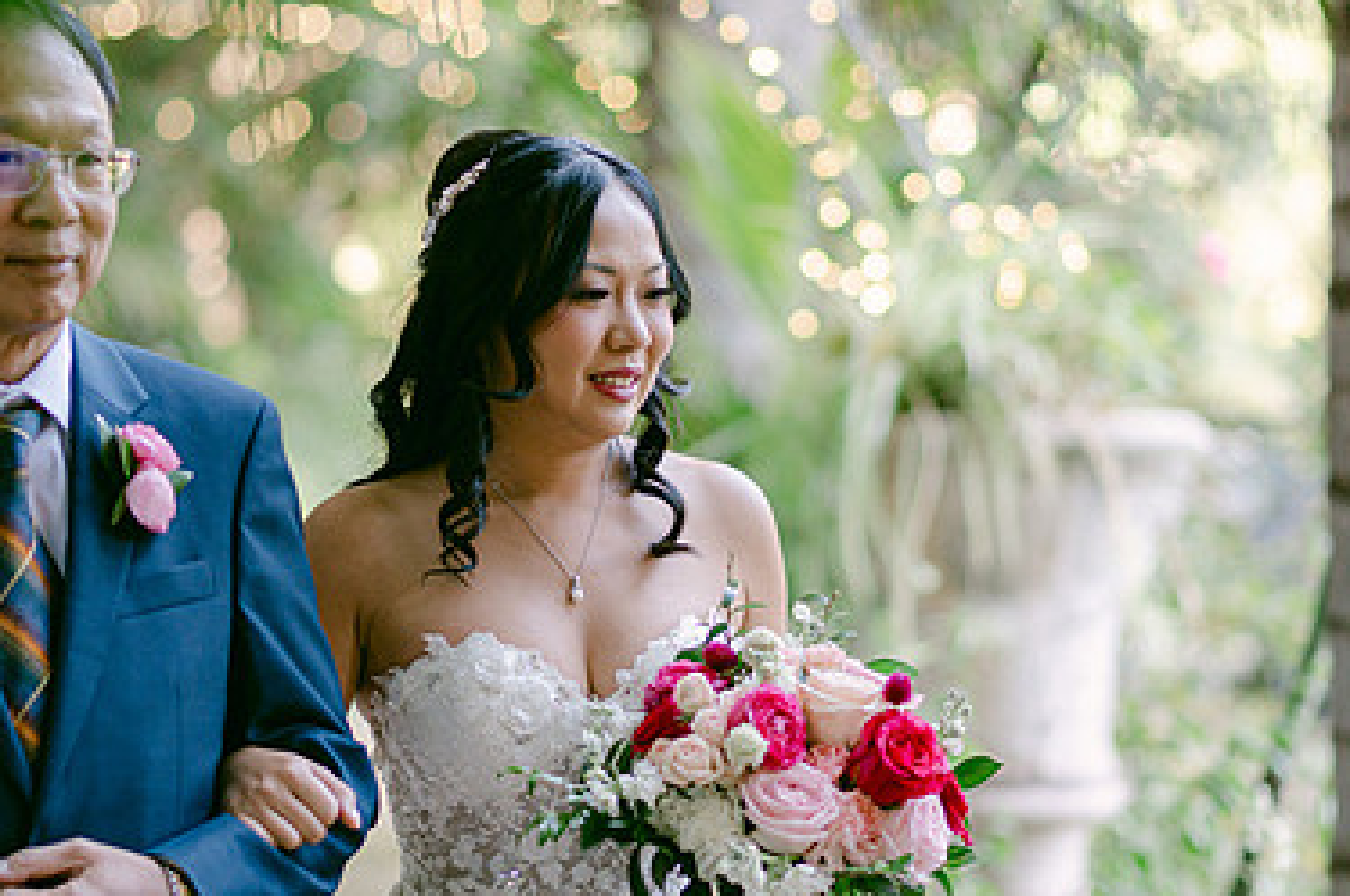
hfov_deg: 15.0
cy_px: 396
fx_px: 5131
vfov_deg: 10.0
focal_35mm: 137
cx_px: 608
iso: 800
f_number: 2
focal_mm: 85
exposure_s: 1/200
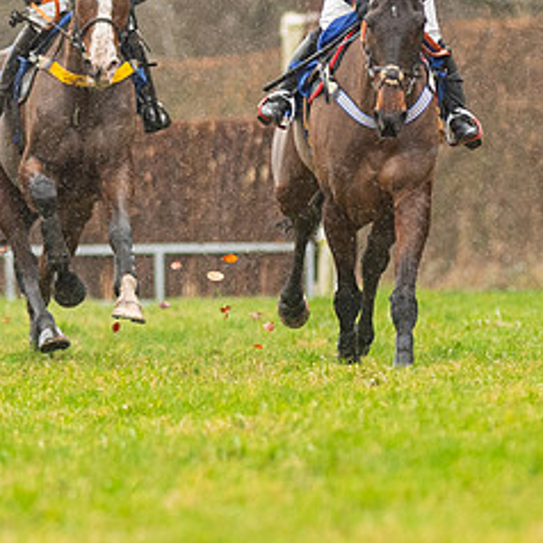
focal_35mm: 1362
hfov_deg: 1.3
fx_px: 24172
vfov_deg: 1.3
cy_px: 65
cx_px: 61
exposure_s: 1/1000
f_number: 5
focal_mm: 300
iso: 1000
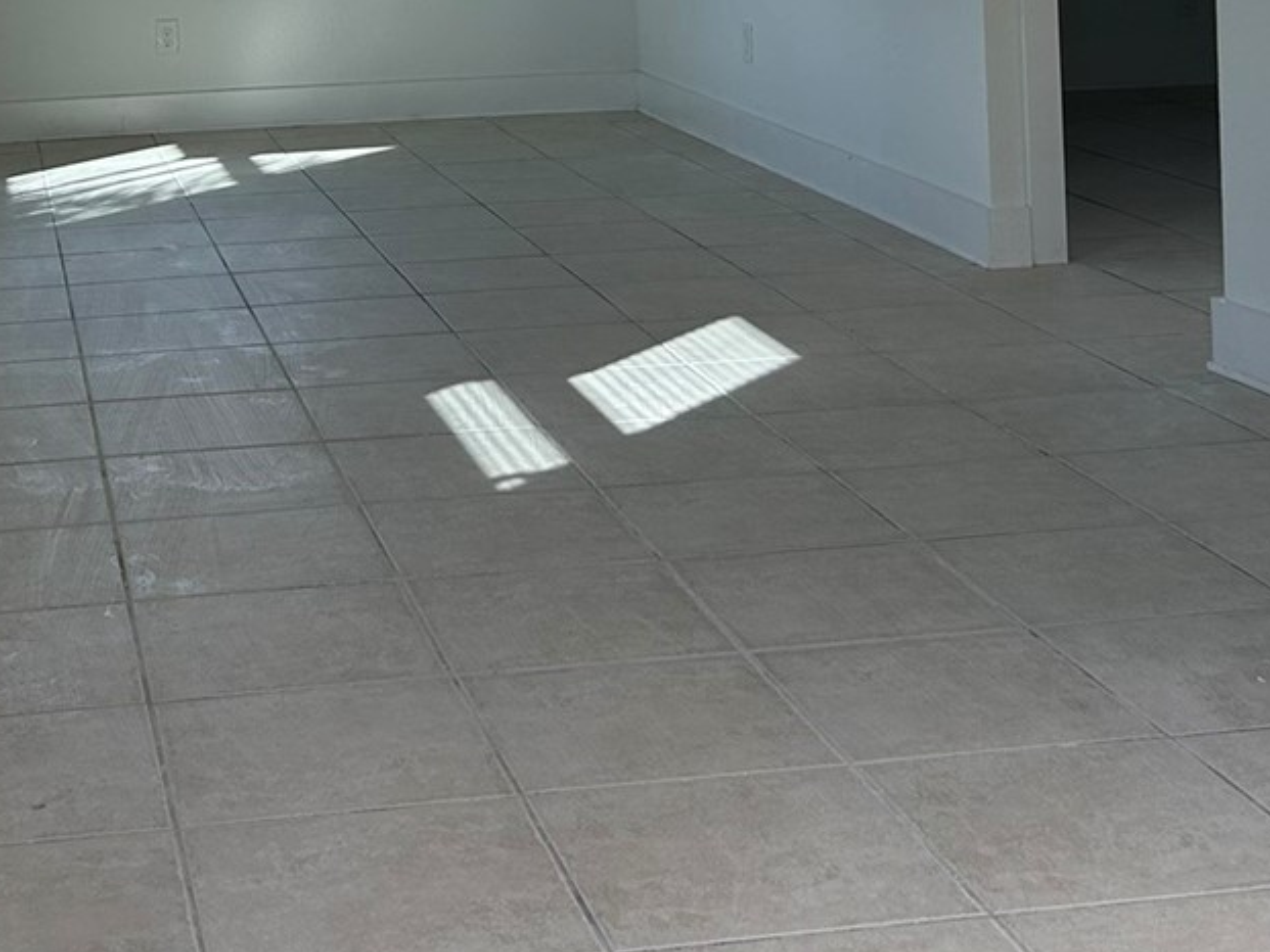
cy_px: -247
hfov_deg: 28.6
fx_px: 2459
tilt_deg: +0.8
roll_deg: +2.5
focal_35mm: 67
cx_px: 333
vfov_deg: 20.3
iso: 50
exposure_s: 1/424
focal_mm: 5.7
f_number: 1.5
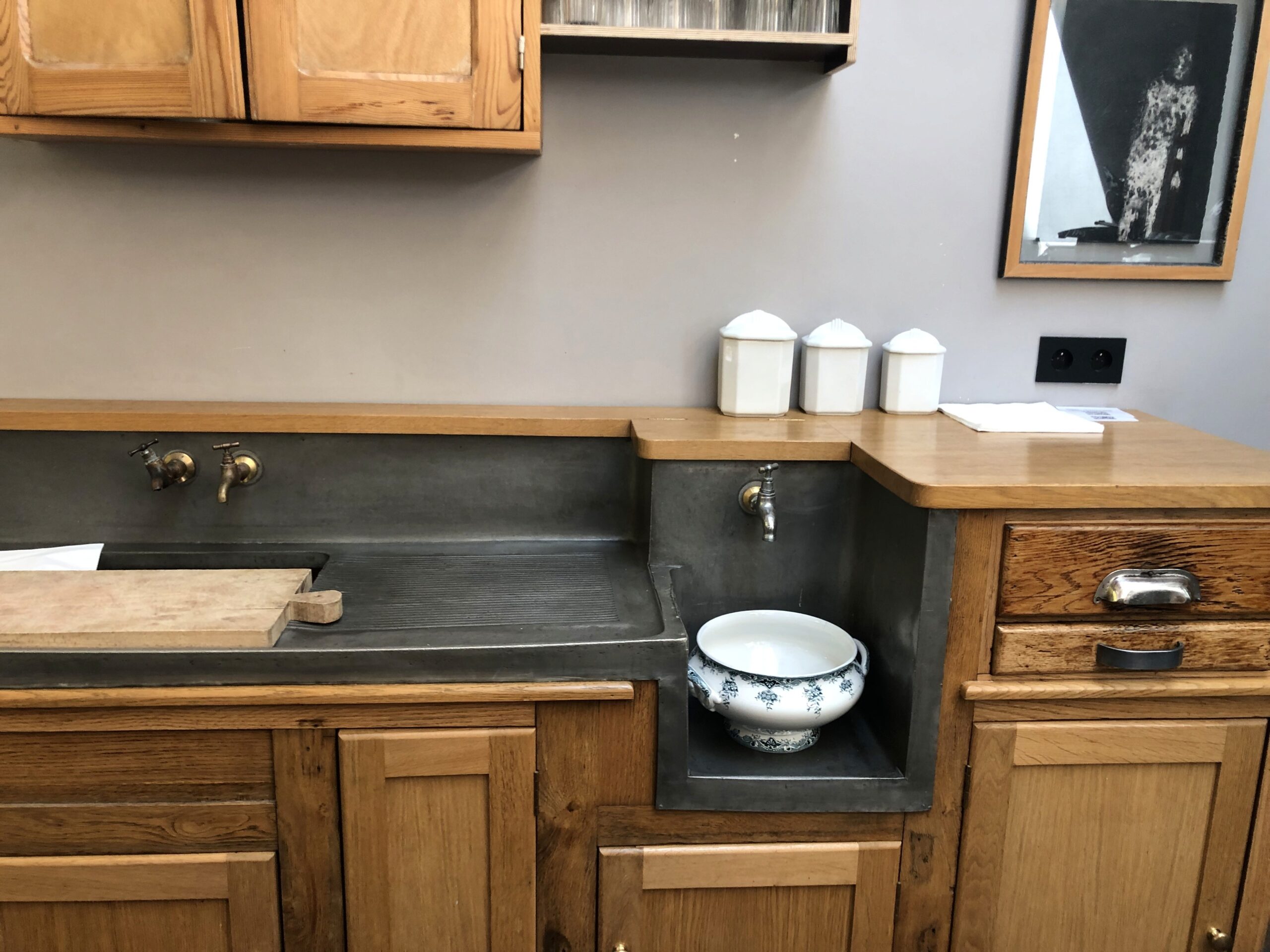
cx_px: 635
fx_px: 1027
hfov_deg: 63.4
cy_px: 476
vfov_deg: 49.7
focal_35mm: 28
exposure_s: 1/33
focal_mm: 3.99
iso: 40
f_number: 1.8
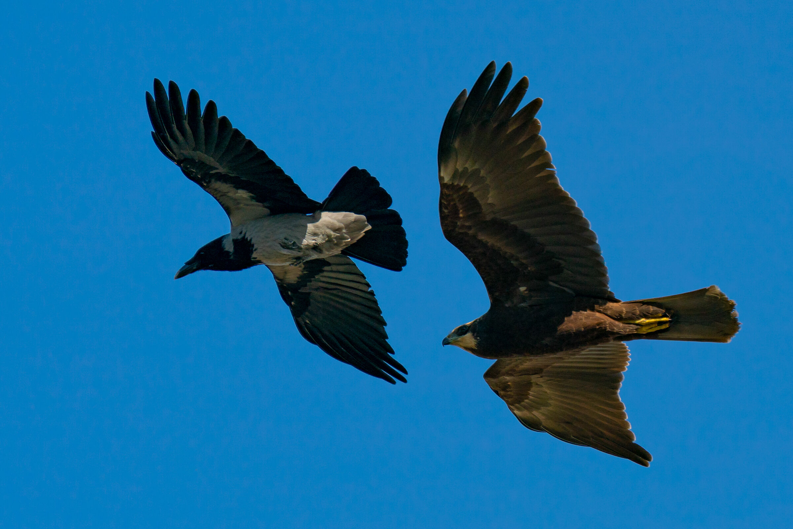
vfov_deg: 2.3
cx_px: 396
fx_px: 13216
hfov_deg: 3.4
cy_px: 264
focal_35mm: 600
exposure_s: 1/2000
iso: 250
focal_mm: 600
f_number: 7.1
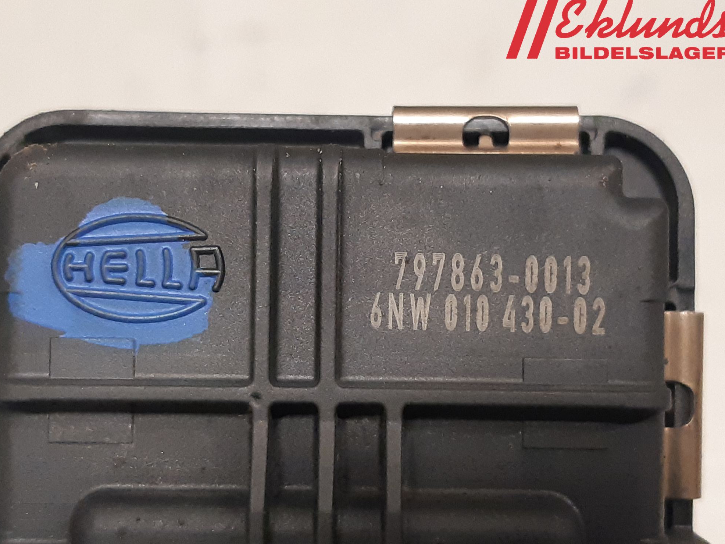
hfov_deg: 65.3
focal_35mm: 27
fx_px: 565
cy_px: 279
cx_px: 355
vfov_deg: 51.3
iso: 250
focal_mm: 3.93
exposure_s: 1/50
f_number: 1.7
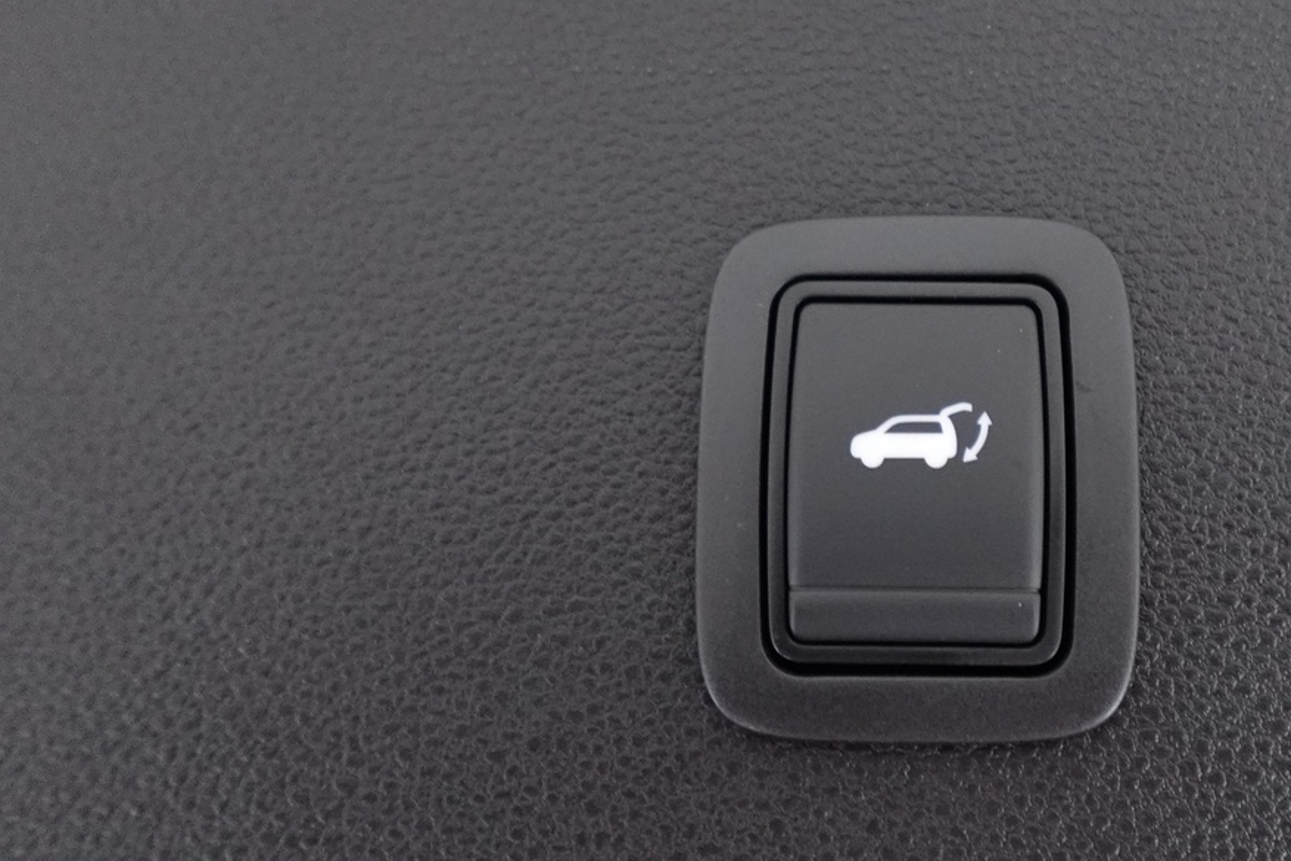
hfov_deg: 50.6
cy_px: 433
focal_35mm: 37
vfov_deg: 35.9
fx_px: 1327
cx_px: 900
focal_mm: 7.6
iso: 2000
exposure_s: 1/80
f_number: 2
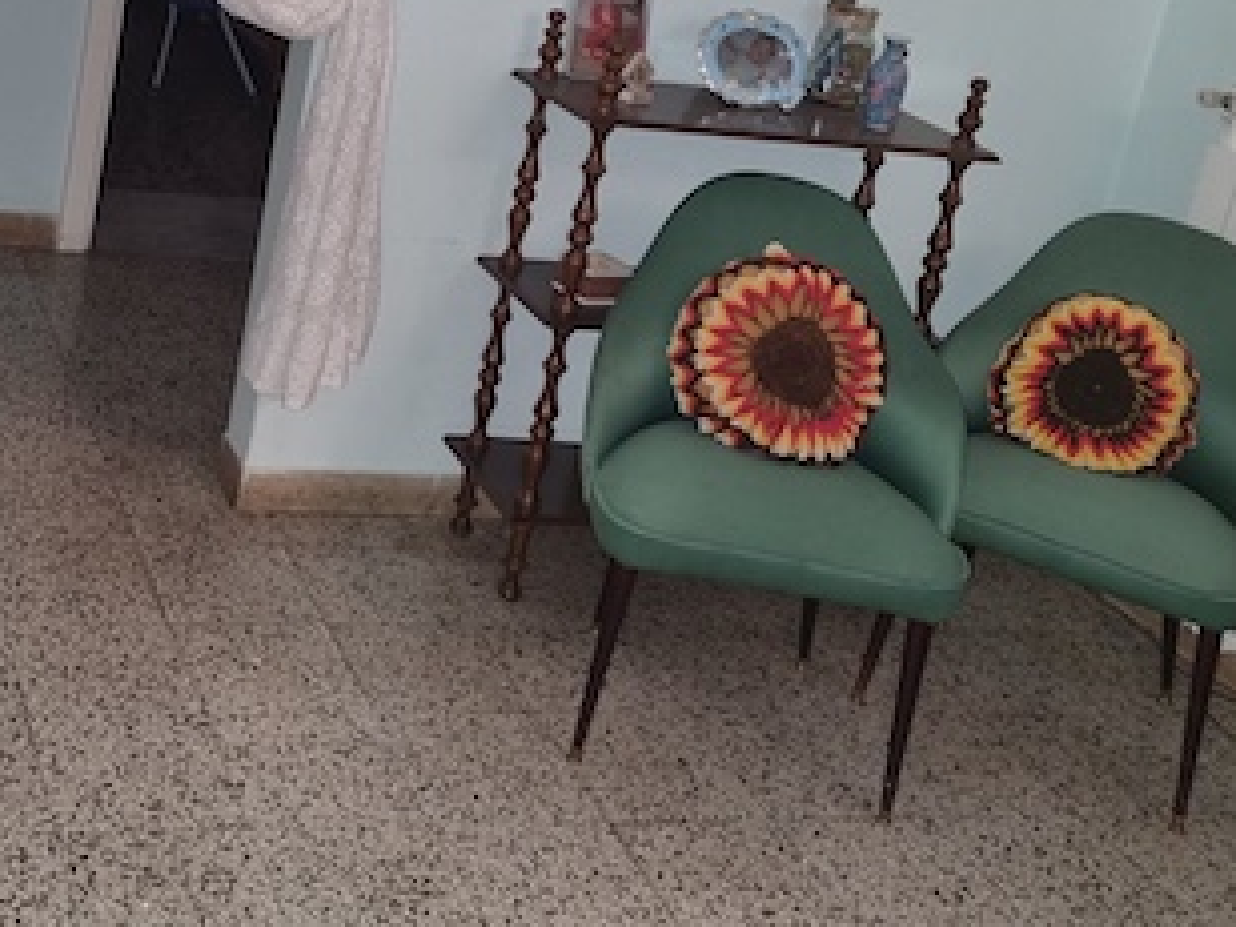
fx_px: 1928
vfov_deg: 26.2
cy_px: 100
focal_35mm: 54
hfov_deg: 34.5
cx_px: 253
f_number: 1.8
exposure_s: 1/25
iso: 800
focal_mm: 5.4
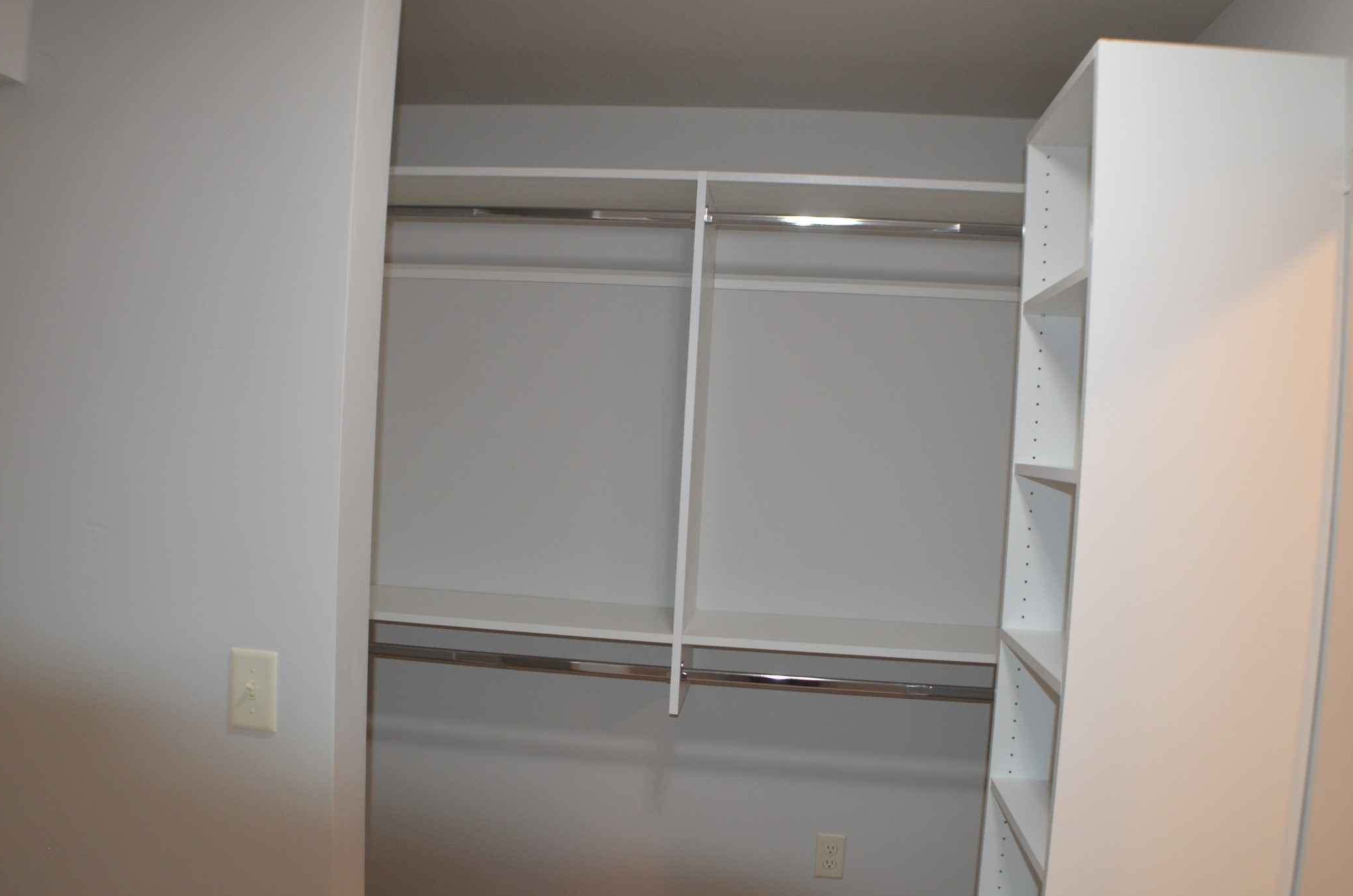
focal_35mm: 38
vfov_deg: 34.9
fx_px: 1425
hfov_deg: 50.8
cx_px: 665
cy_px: 450
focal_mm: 24
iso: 800
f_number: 4
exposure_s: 1/60
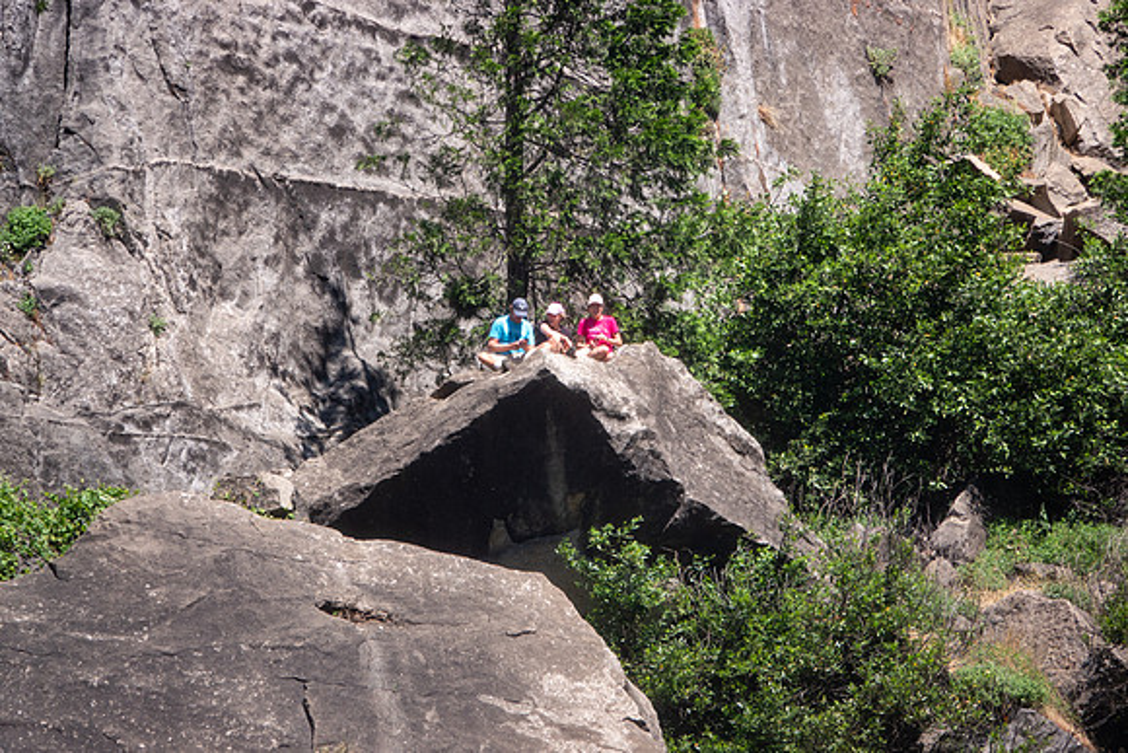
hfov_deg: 3.4
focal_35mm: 600
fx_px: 18804
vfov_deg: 2.3
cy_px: 376
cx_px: 564
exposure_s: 1/500
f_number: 4
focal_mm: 220
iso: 125
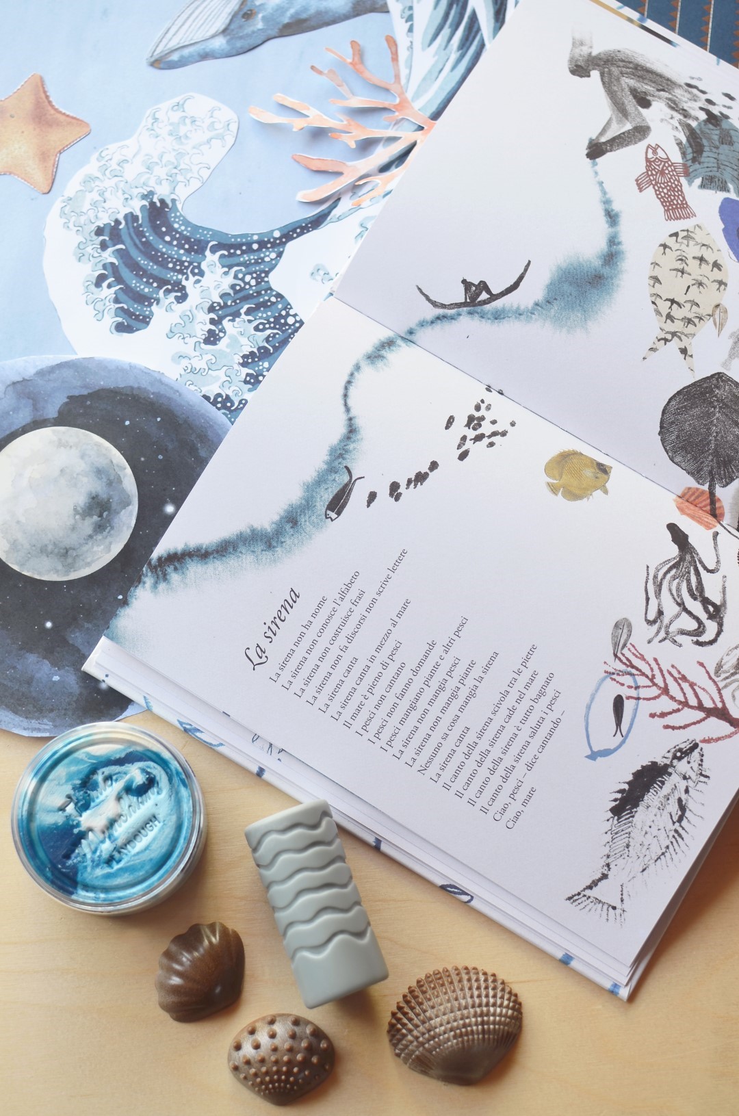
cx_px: 370
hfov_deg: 25.6
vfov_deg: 37.9
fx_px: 1624
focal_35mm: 52
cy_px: 558
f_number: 3.5
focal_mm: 35
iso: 100
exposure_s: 1/100
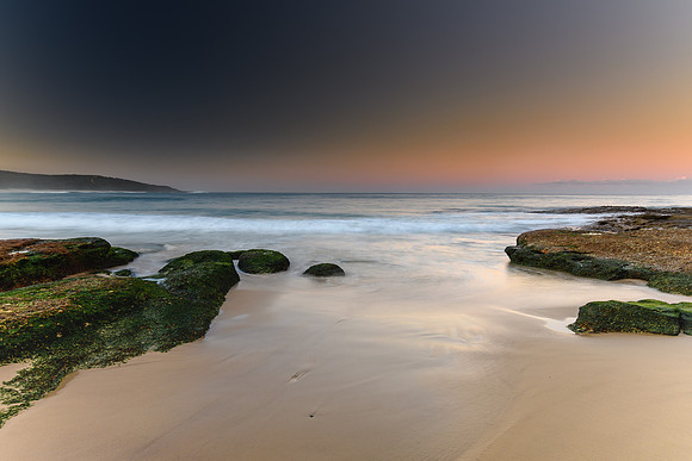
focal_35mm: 24
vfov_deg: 52.6
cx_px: 346
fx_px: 467
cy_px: 230
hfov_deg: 73.1
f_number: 8
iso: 100
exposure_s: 2
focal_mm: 16
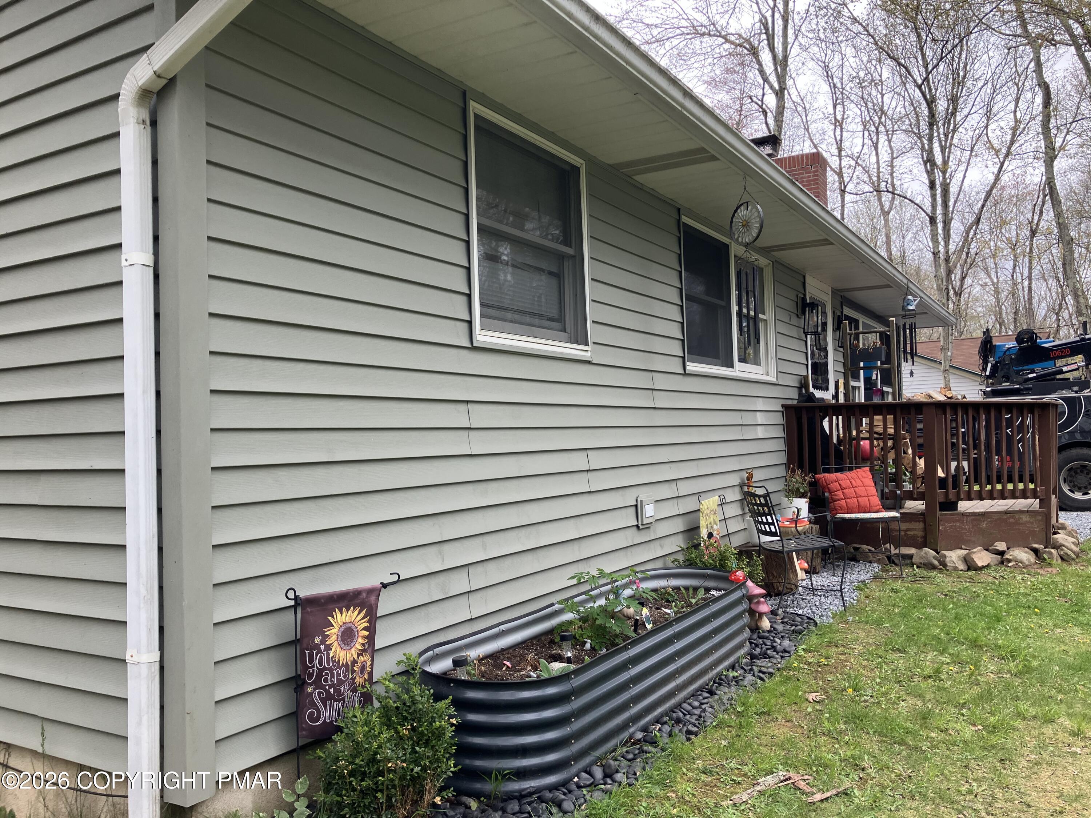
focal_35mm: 28
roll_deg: +1.9
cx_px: 546
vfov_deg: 49.7
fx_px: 882
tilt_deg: +2.2
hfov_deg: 63.4
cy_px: 409
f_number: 1.8
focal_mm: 3.99
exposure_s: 1/163
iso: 40
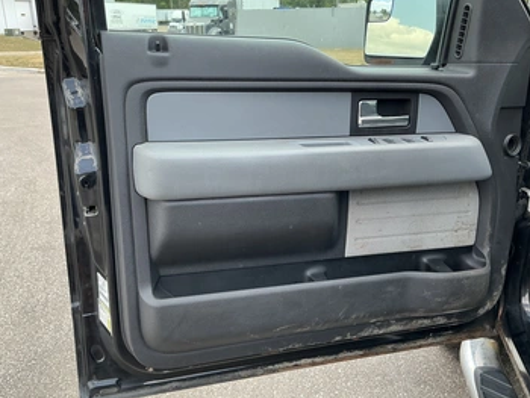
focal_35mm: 32
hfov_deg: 56.8
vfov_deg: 44.2
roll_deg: +0.7
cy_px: 201
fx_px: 490
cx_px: 277
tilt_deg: -18.8
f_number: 1.8
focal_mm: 3
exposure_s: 1/162
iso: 20
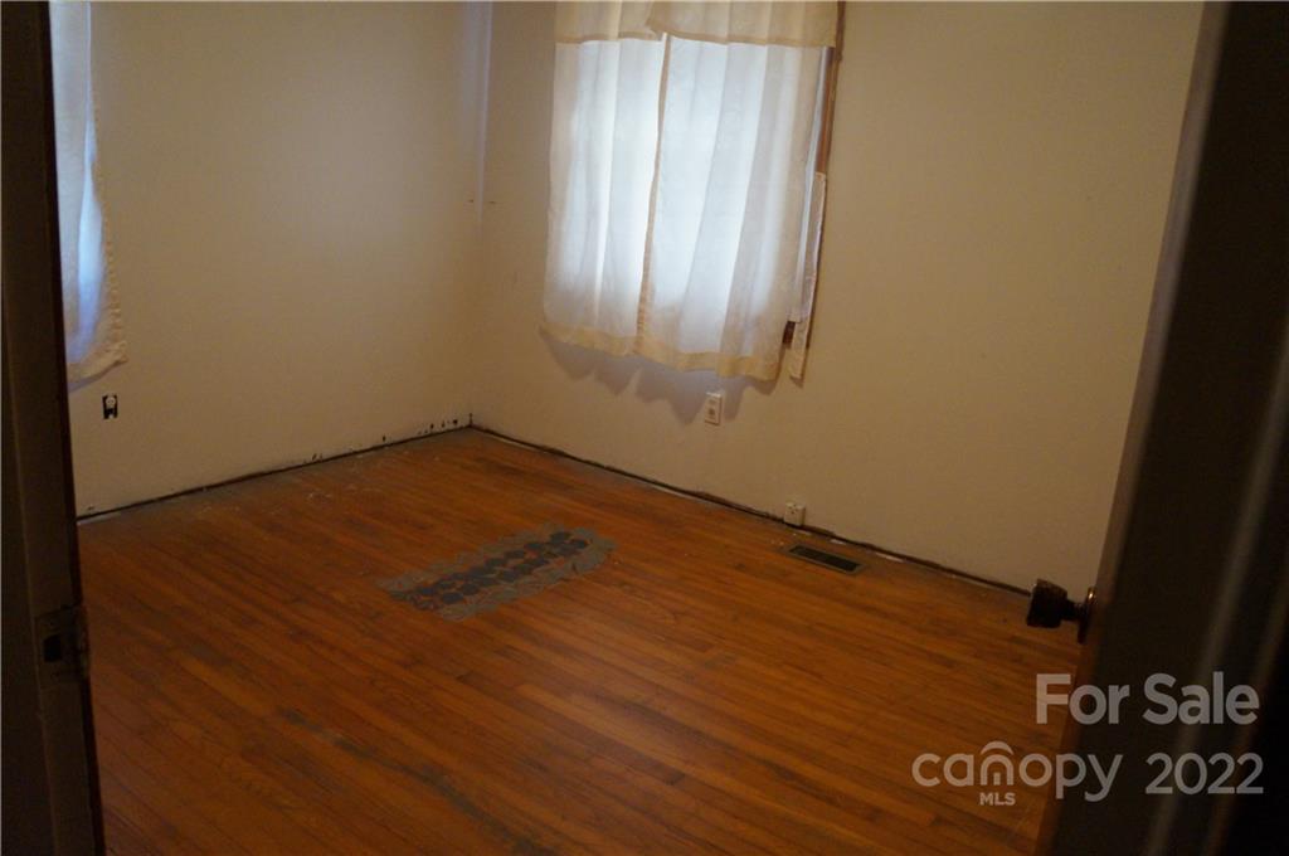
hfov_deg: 67.4
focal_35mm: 27
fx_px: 966
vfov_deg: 47.8
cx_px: 644
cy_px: 428
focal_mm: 18
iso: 2500
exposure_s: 1/160
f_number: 3.5
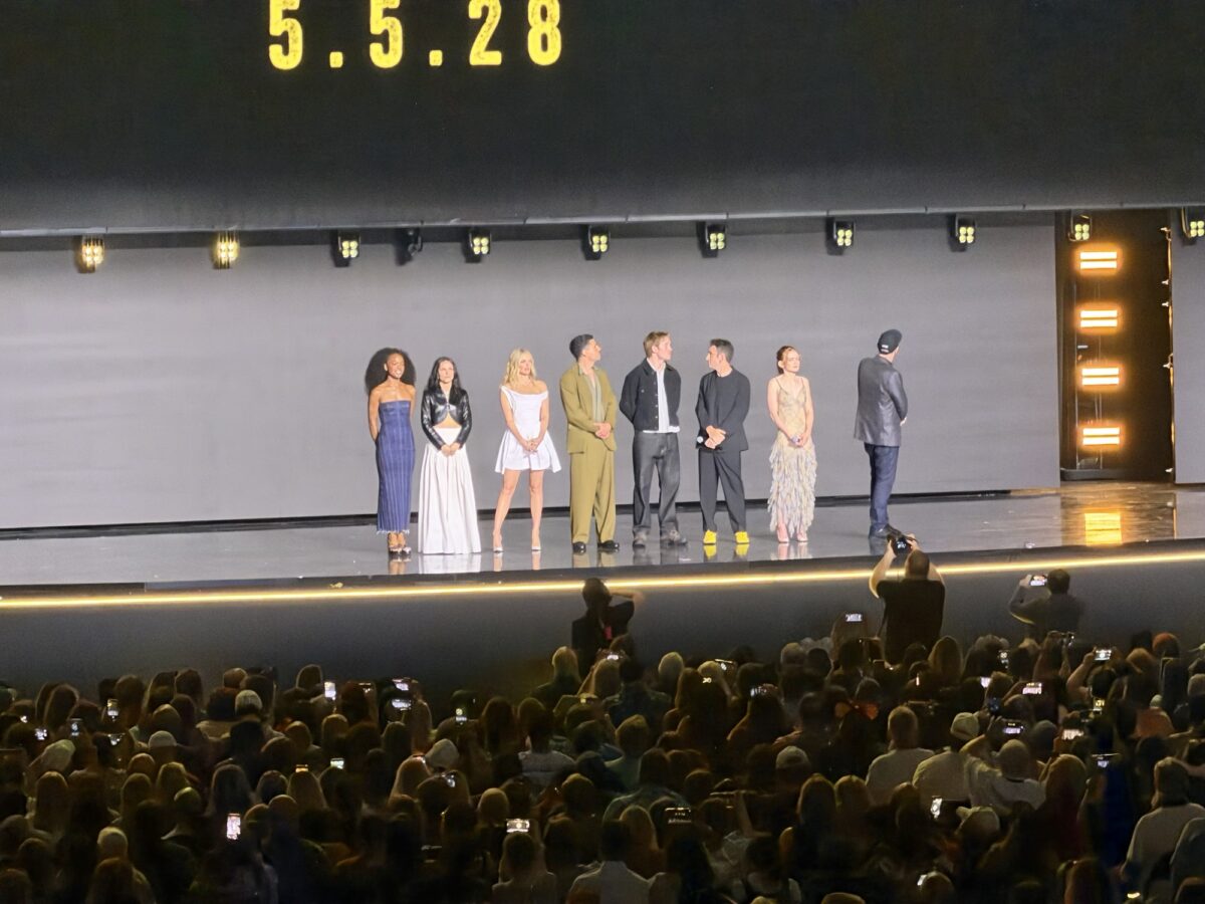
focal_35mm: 200
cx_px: 602
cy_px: 452
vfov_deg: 7.4
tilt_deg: -4.4
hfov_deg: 9.9
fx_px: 6962
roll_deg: +1.9
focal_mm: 16.89
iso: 1250
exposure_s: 1/40
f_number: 2.8
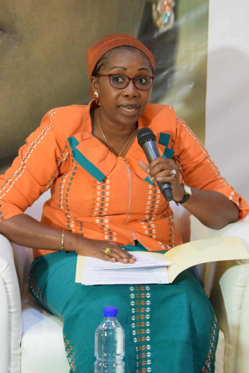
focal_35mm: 98
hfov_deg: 14.0
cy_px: 186
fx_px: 1011
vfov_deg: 20.9
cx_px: 124
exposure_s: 1/60
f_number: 5.6
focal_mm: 65
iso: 6400
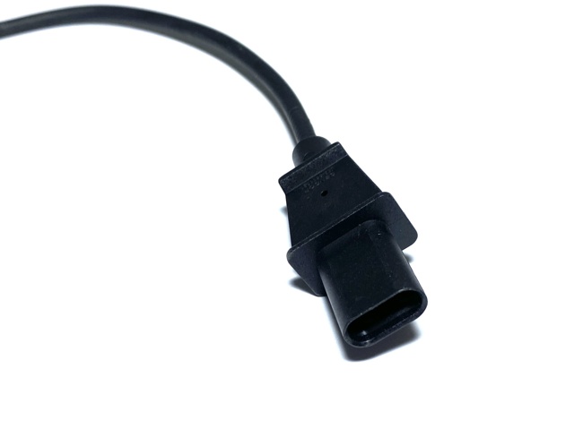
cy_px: 214
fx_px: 431
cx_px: 287
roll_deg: +2.7
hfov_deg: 67.3
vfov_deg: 53.0
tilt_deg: -41.3
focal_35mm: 26
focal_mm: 4.25
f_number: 1.8
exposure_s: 1/100
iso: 40
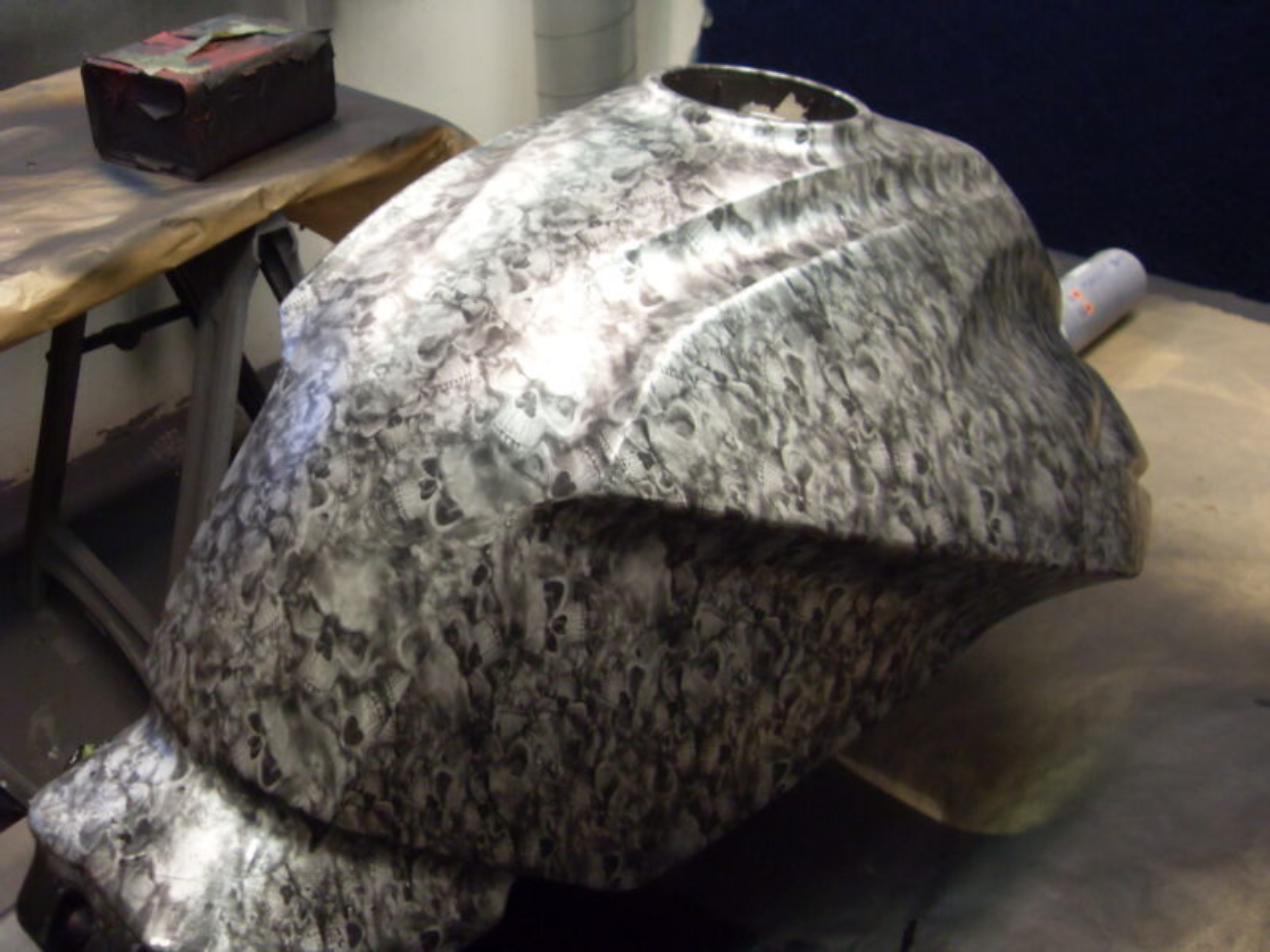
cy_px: 476
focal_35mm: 35
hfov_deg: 52.6
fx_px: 1284
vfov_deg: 40.7
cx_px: 635
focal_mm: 6.3
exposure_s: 1/45
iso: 200
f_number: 2.8
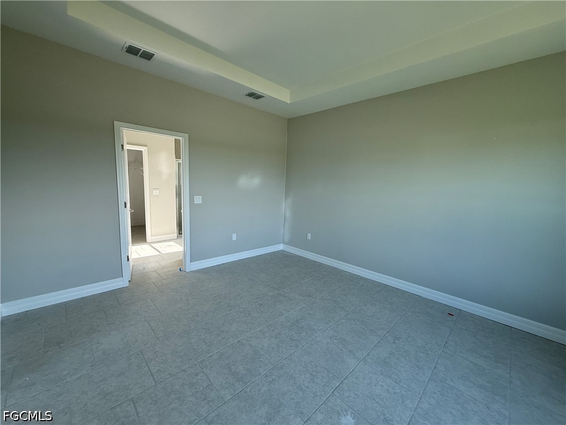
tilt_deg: -7.2
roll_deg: -2.0
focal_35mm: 14
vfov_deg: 85.7
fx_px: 229
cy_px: 212
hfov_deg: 102.1
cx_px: 283
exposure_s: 1/120
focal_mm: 2.22
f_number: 2.2
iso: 100
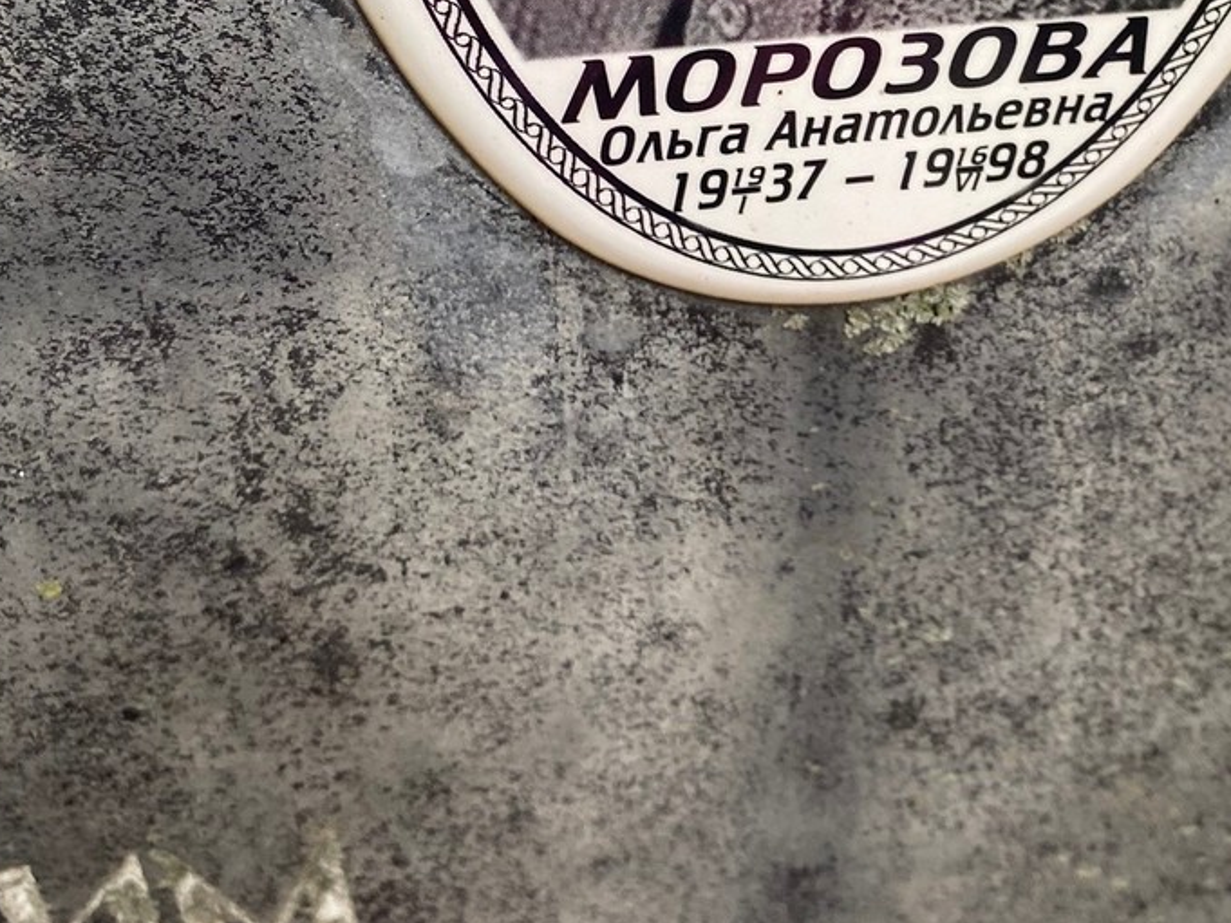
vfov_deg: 26.0
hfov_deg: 34.3
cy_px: 172
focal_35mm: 55
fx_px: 1956
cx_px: 898
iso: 50
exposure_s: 1/122
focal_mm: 4.25
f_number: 1.8
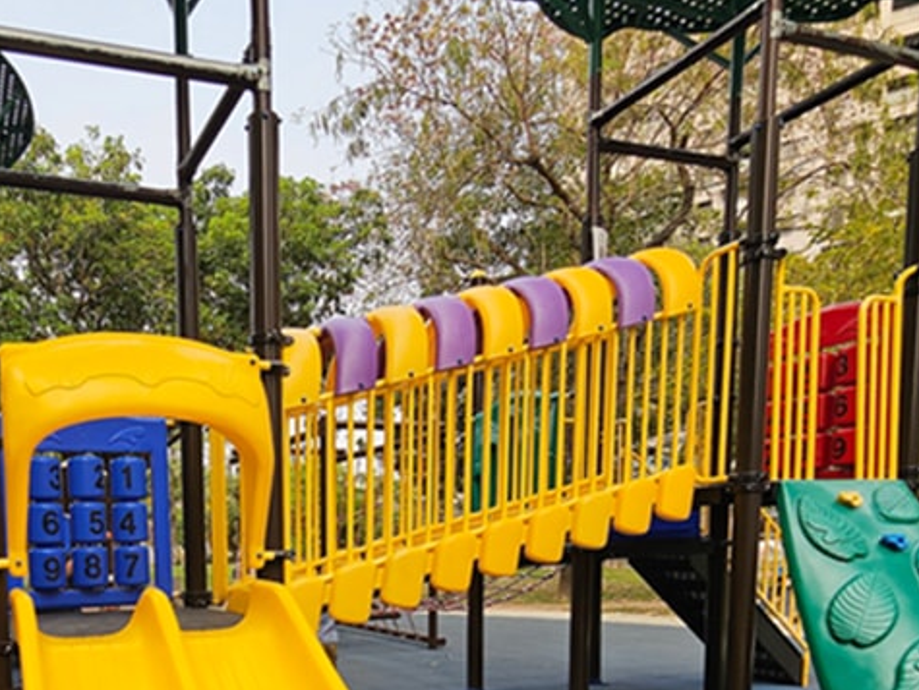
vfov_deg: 43.9
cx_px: 213
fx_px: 744
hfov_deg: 59.5
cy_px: 661
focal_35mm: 28
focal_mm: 2.2
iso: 50
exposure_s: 1/659
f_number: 2.2
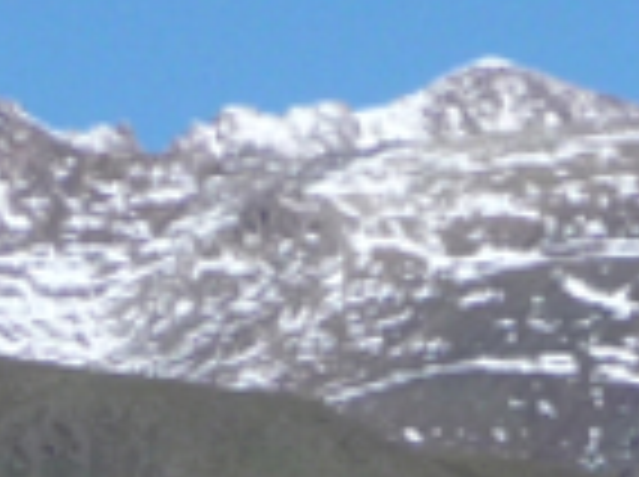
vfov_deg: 2.1
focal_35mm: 693
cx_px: 2048
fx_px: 12771
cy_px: 648
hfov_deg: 2.8
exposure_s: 1/1000
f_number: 4.7
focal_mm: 16.3
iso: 100
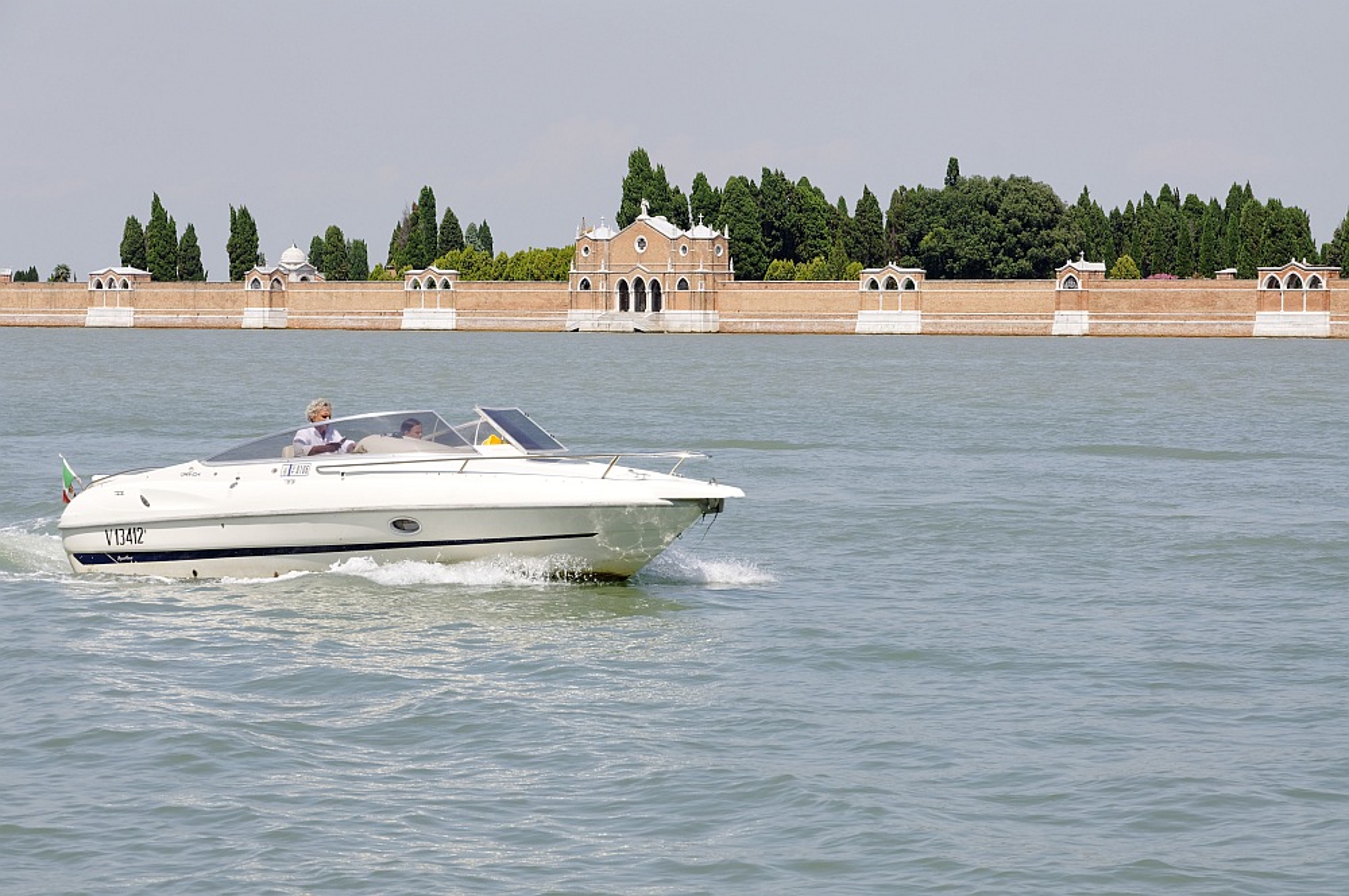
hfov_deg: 17.1
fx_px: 4491
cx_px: 674
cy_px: 448
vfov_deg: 11.4
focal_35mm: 120
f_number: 11
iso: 200
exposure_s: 1/400
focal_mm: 80
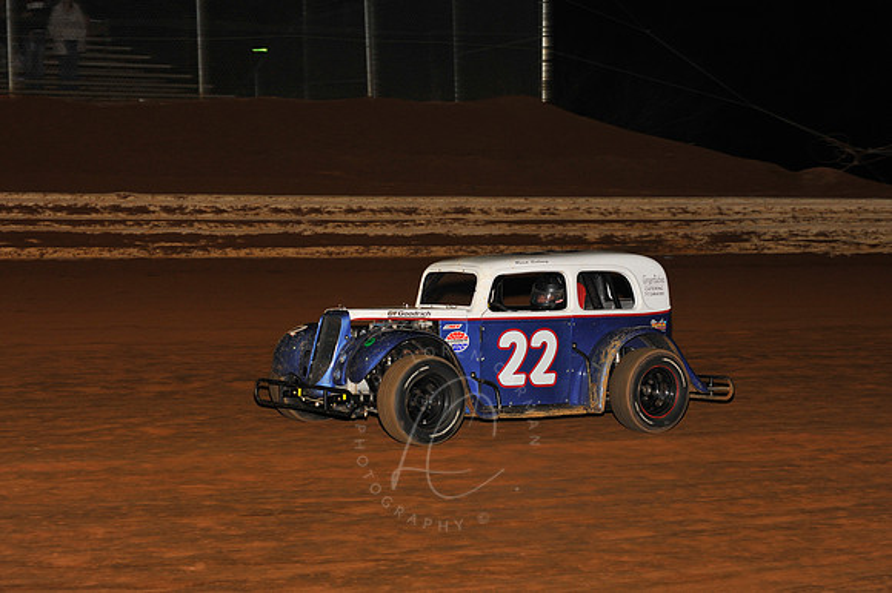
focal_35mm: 100
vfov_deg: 13.7
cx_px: 446
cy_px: 296
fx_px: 2476
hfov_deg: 20.4
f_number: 7.1
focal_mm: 100
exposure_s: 1/250
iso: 500
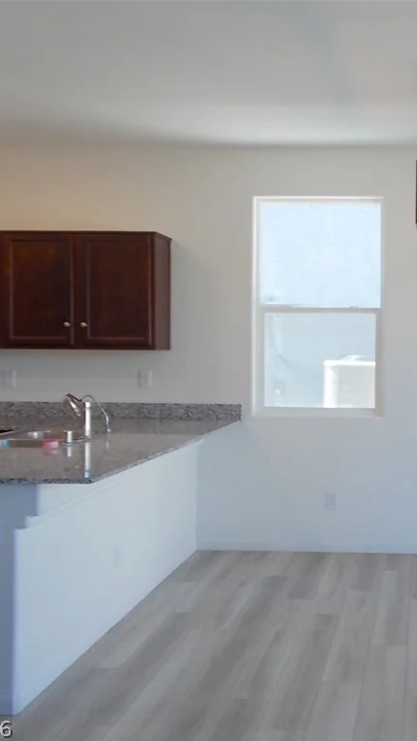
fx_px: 747
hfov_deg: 29.4
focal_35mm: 38
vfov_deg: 52.8
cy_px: 372
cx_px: 403
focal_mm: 4.6
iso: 80
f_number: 3.2
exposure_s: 1/30
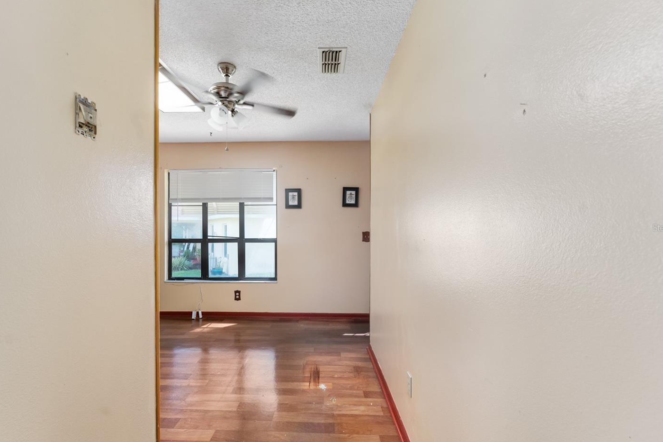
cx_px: 316
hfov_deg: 96.7
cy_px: 227
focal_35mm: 16
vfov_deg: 73.7
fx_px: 295
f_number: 8
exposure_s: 1/40
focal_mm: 14
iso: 500
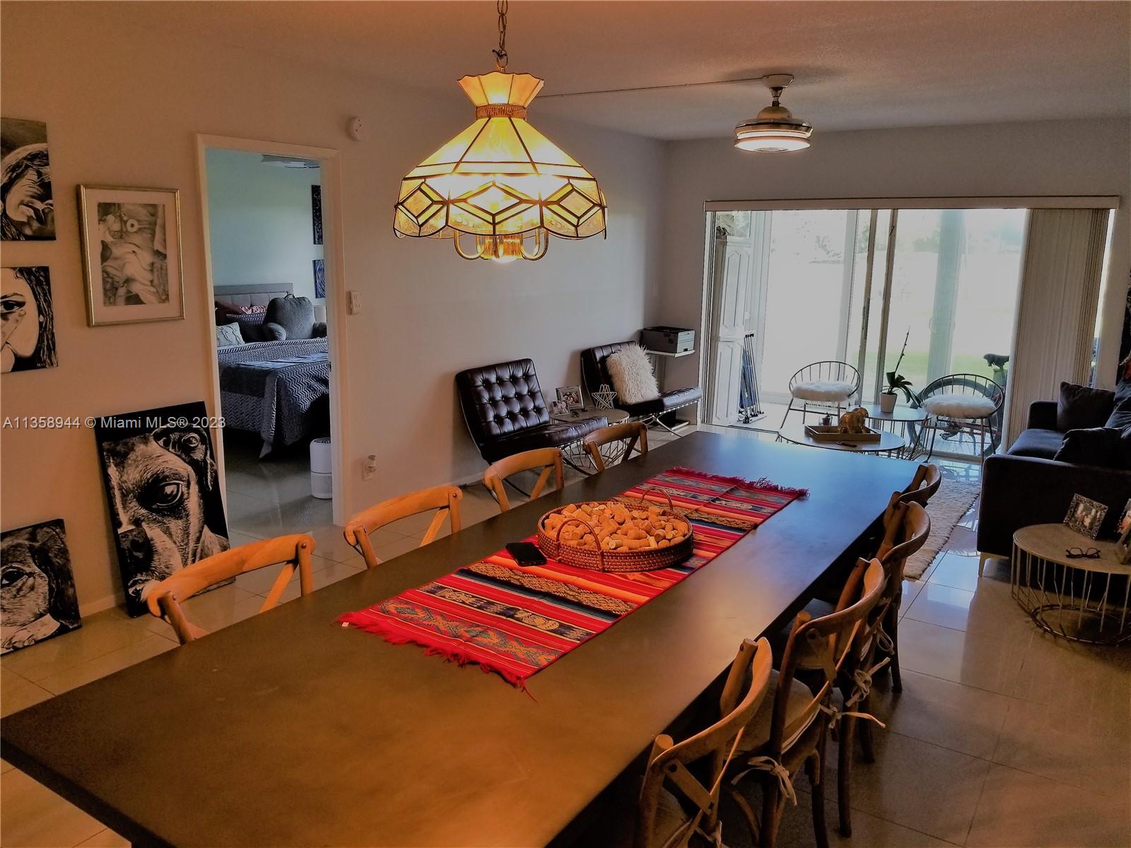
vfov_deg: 53.1
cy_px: 424
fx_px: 849
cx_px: 566
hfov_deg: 67.3
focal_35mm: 26
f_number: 1.7
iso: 80
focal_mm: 4.25
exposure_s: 1/60
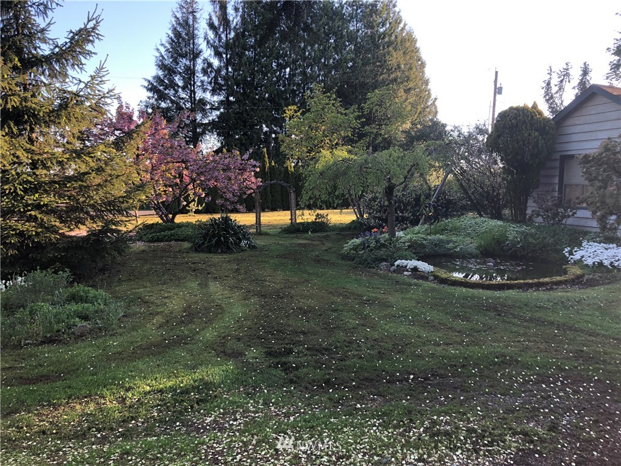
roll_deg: -1.0
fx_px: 502
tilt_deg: -7.4
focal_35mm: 28
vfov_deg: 49.7
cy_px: 233
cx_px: 310
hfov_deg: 63.4
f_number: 1.8
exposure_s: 1/120
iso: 25
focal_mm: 3.99
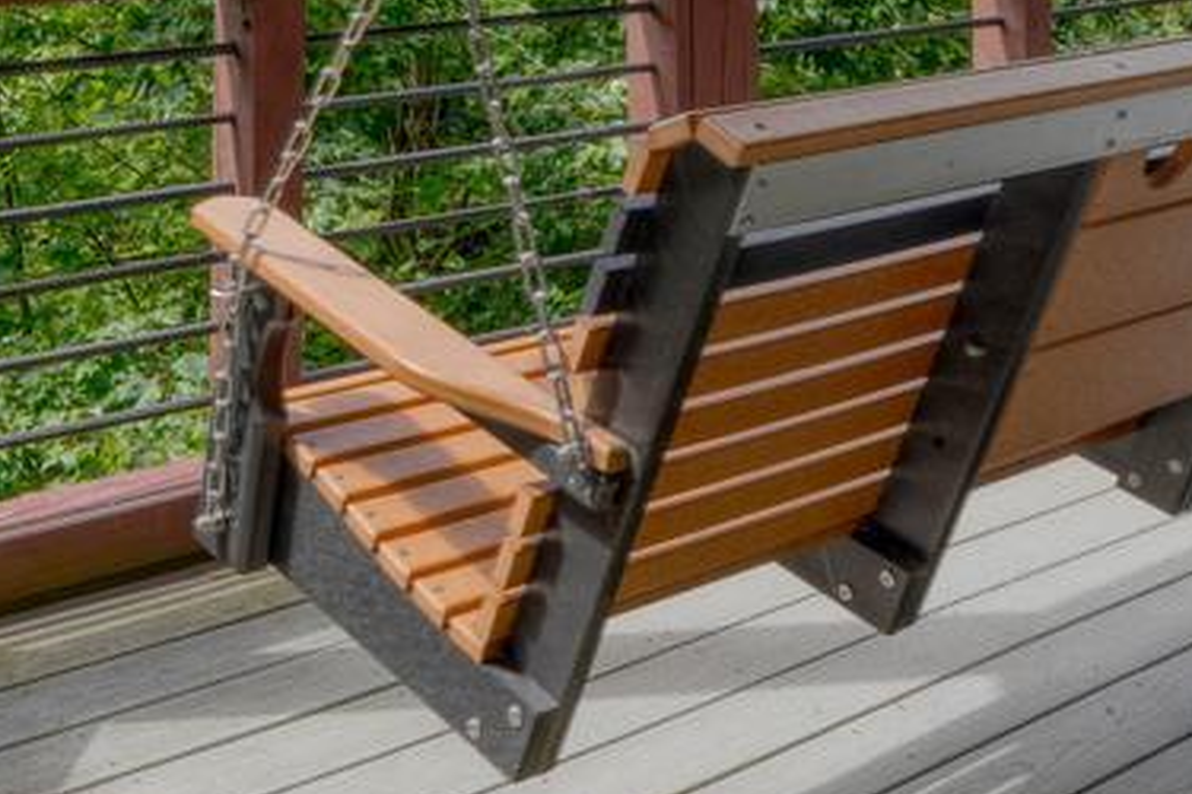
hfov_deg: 33.2
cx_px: 413
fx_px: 1987
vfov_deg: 20.5
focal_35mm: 60
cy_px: -267
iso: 100
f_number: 8
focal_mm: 10
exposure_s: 1/2.5
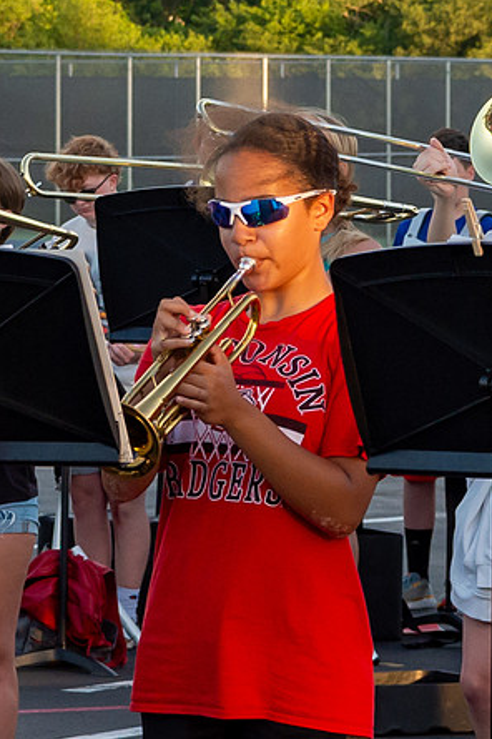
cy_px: 245
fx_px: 5822
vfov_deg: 7.3
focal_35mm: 284
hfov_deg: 4.8
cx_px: 252
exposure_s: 1/500
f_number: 9
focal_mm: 70
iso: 1250
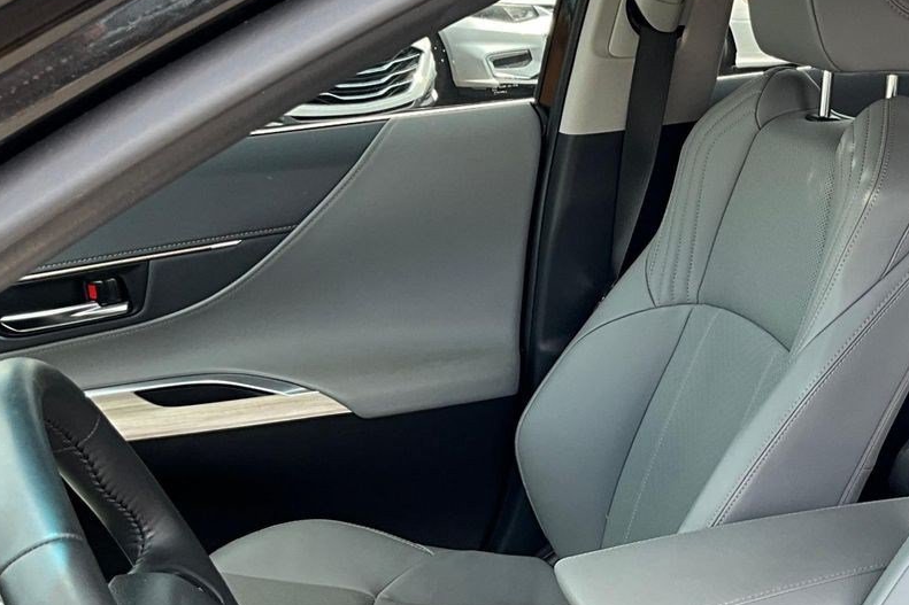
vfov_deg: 22.3
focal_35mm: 61
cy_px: 309
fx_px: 1540
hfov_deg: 31.2
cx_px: 834
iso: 20
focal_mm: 3
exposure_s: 1/122
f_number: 1.8
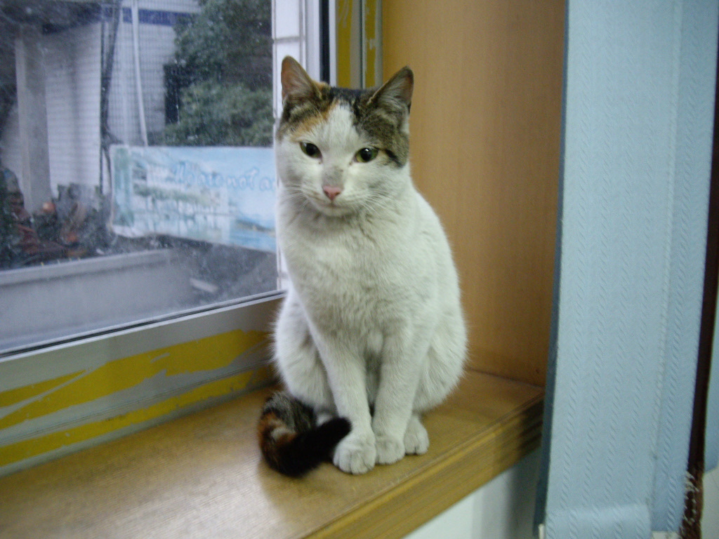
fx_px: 789
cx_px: 360
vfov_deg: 37.7
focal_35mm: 38
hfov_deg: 49.0
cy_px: 270
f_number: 2.8
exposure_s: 1/10
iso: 400
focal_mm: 7.9
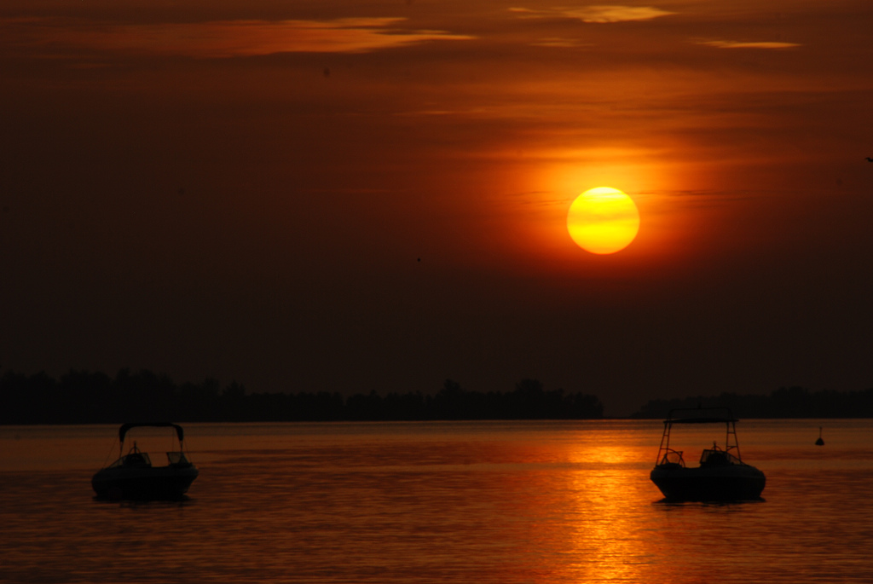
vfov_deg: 4.6
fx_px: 7282
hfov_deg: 6.9
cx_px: 436
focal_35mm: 300
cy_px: 292
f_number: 16
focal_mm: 200
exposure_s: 1/250
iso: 100
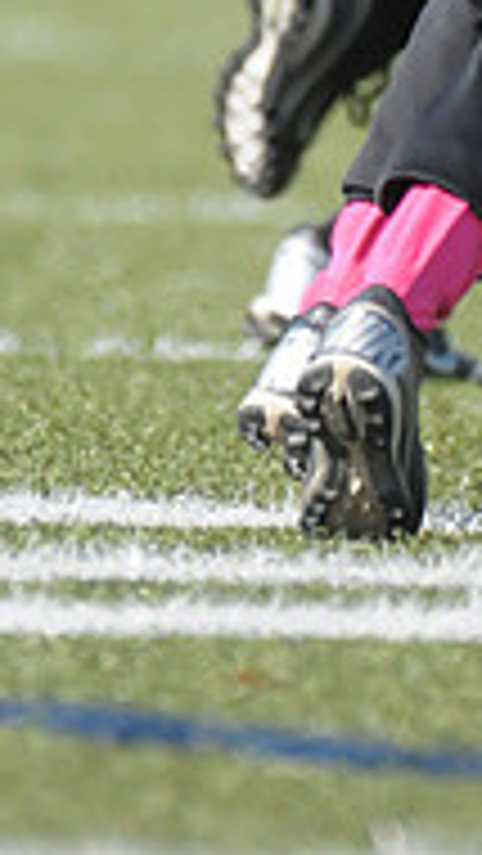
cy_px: -338
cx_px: 637
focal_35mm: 1577
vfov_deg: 1.4
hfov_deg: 0.8
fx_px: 35800
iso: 1600
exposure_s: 1/6400
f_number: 4
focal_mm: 330
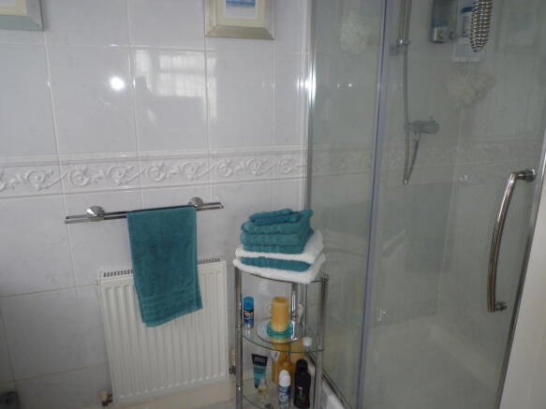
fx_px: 394
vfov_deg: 54.9
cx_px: 273
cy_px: 204
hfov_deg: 69.4
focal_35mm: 25
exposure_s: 1/30
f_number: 2.8
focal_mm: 4.4
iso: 100
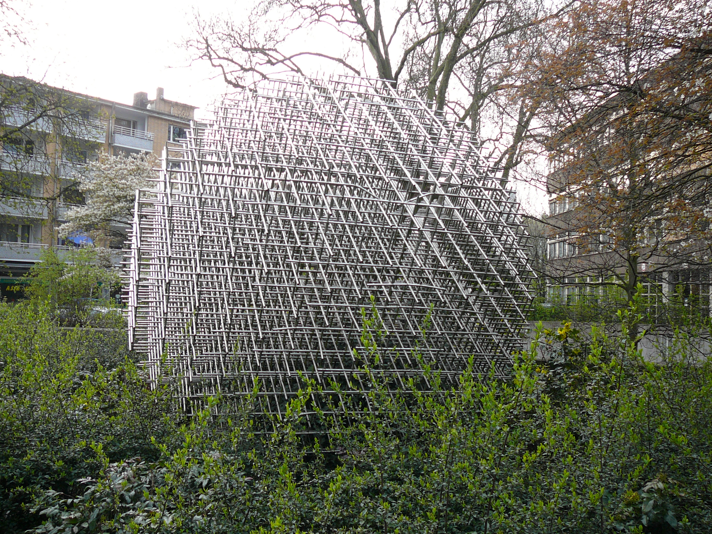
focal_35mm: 35
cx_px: 356
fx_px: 720
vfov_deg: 40.7
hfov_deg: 52.6
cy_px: 267
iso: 80
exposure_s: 1/125
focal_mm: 5.2
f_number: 2.8
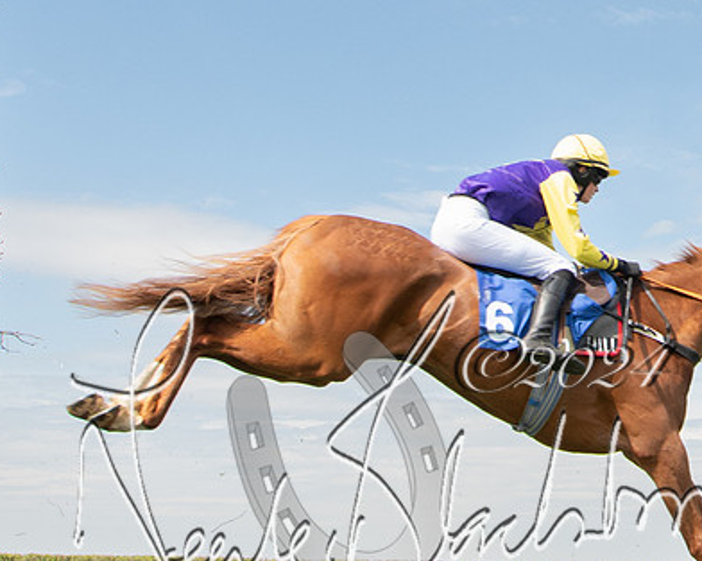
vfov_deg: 21.0
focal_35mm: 72
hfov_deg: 24.8
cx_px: 755
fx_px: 1495
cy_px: 108
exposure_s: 1/1100
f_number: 8
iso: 800
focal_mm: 20
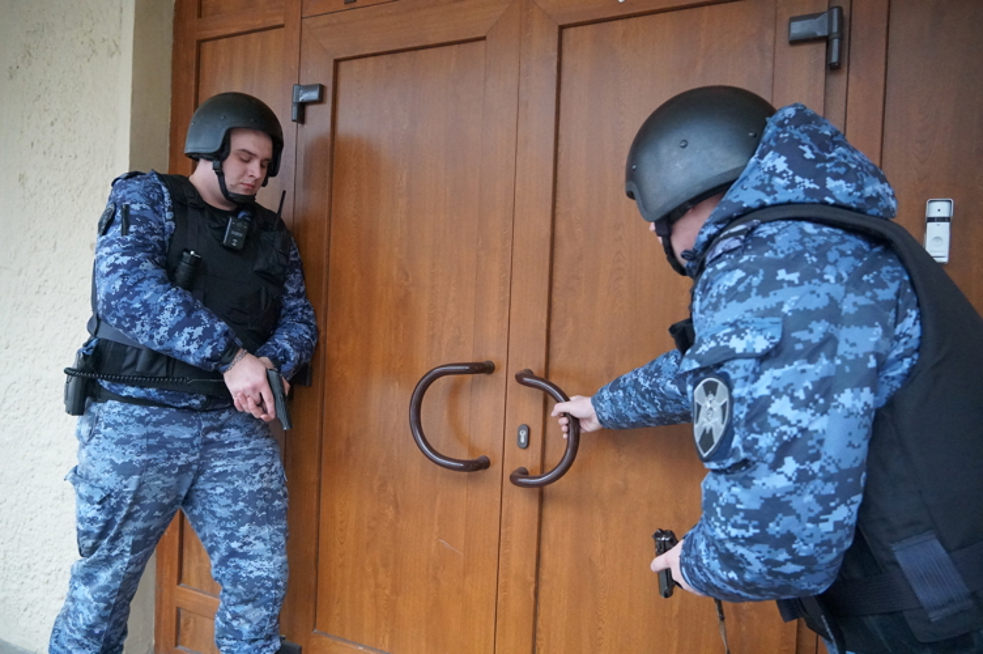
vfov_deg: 47.8
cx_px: 492
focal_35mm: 27
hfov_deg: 67.4
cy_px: 327
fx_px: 737
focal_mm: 18
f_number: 3.5
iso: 6400
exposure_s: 1/125
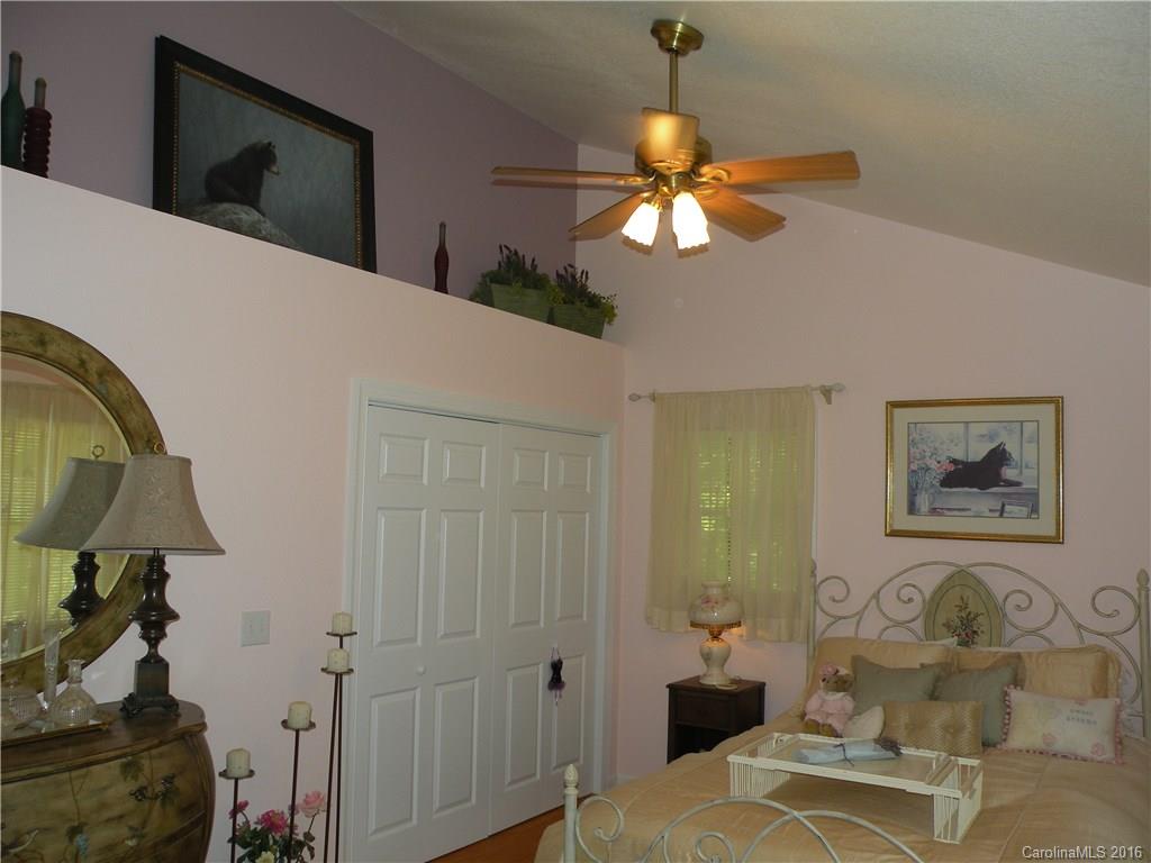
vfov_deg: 51.4
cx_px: 576
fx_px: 898
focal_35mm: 27
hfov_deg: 65.3
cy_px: 432
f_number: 2.8
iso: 64
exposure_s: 1/61.5
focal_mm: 4.7
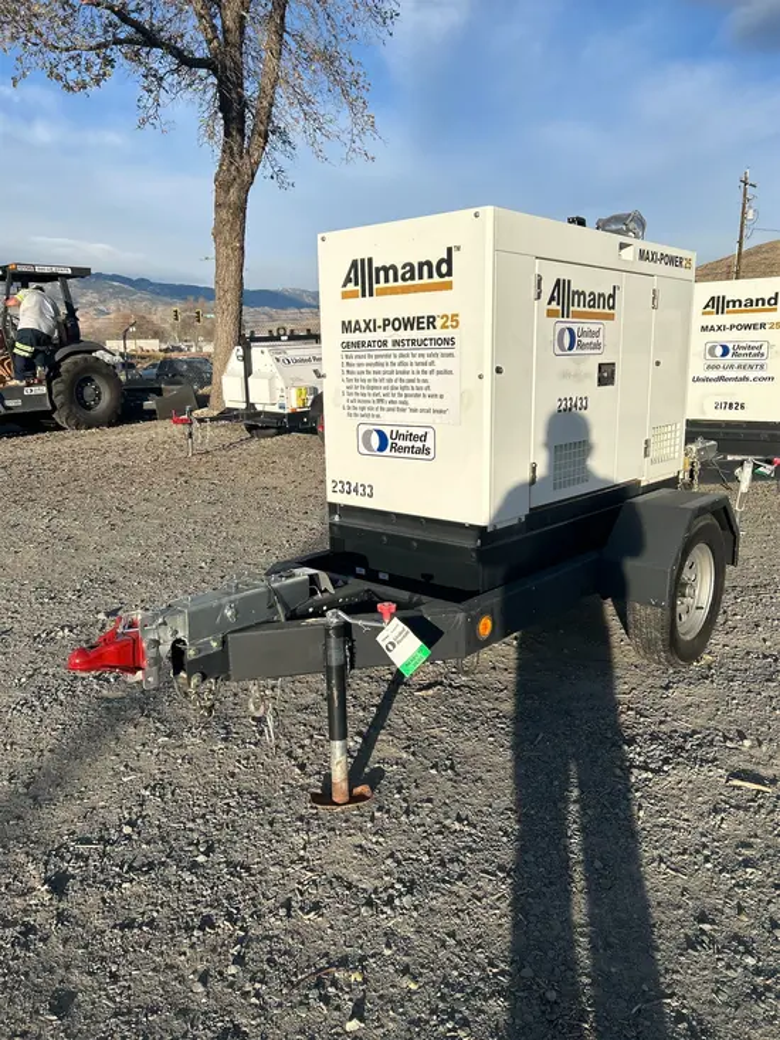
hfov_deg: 53.1
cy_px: 520
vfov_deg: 67.3
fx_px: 781
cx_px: 390
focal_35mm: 26
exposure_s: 1/4444
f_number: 1.5
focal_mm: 5.7
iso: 50
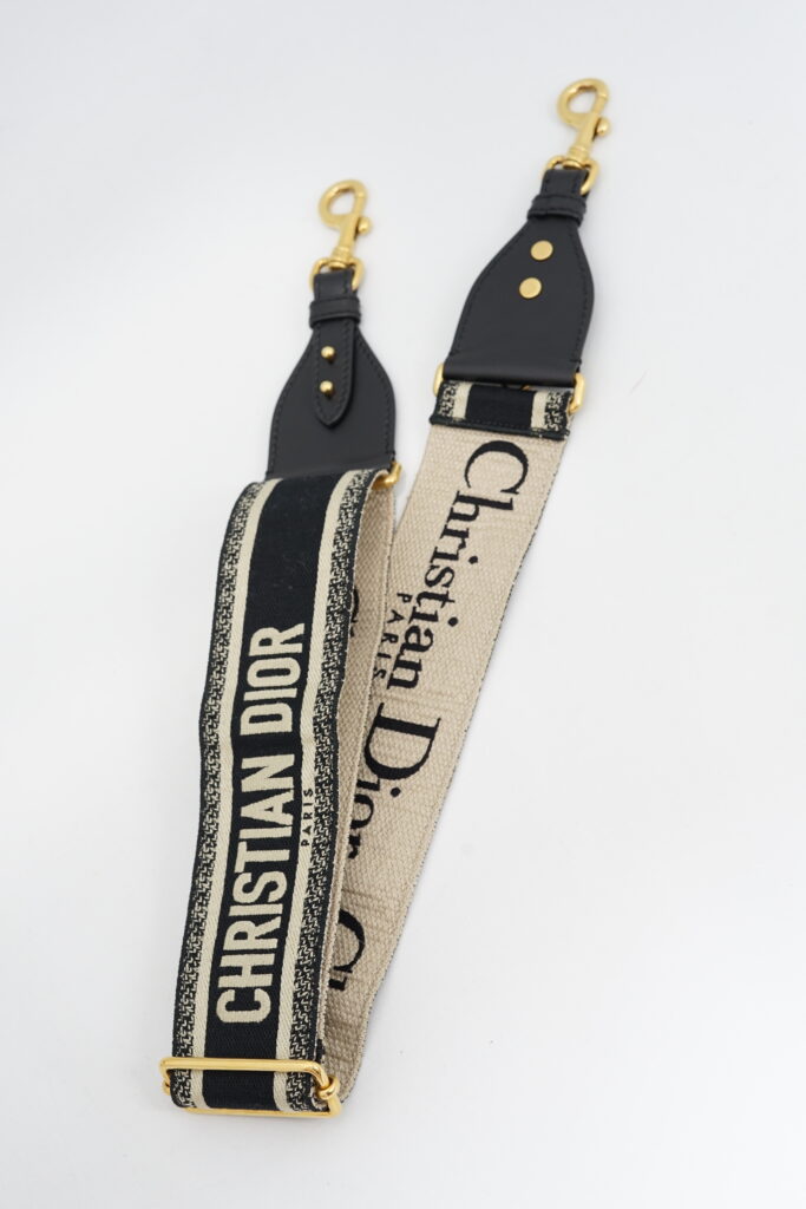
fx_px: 1678
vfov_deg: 39.6
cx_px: 403
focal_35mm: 50
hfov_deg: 27.0
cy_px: 604
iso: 640
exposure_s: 1/13
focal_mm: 50
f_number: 6.3
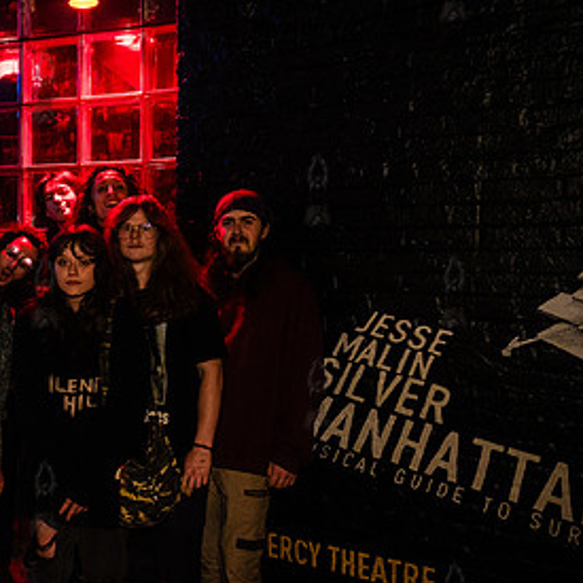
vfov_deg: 39.2
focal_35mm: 43
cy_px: 290
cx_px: 42
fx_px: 819
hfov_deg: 36.4
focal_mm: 24
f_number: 3.5
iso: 10000
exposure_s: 1/400
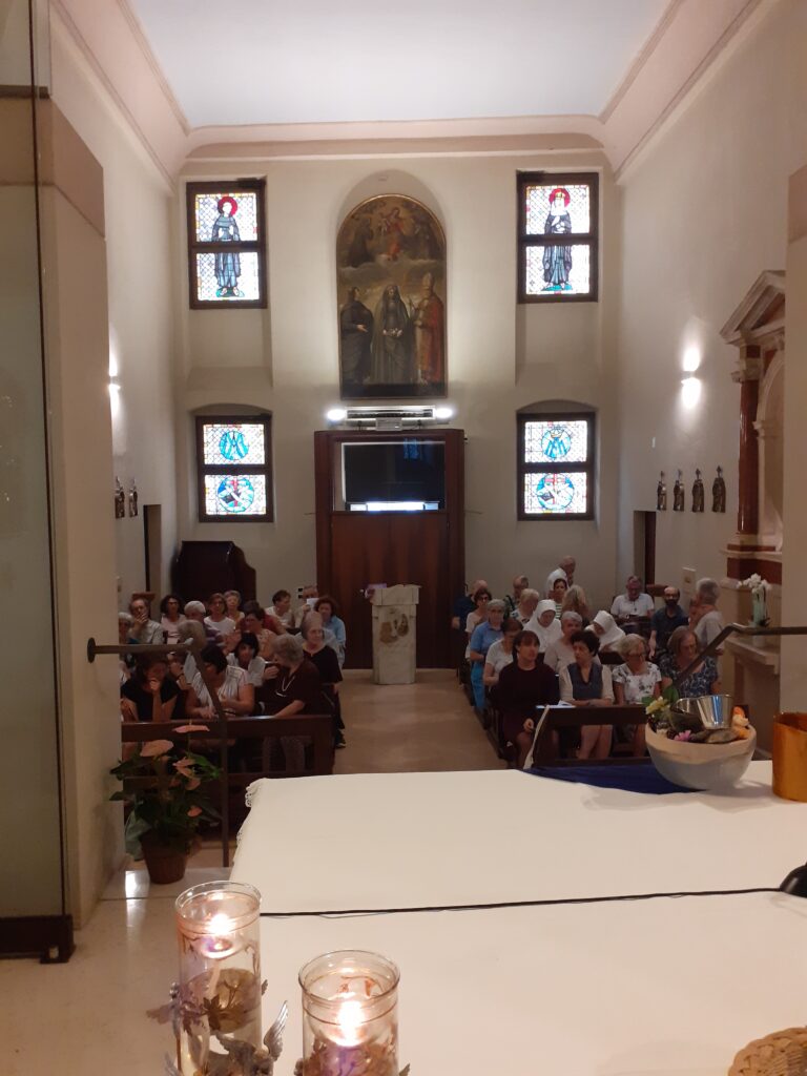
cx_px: 404
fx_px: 839
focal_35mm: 27
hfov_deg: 51.4
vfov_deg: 65.3
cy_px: 538
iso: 200
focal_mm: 3.6
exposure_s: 1/33
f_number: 1.9
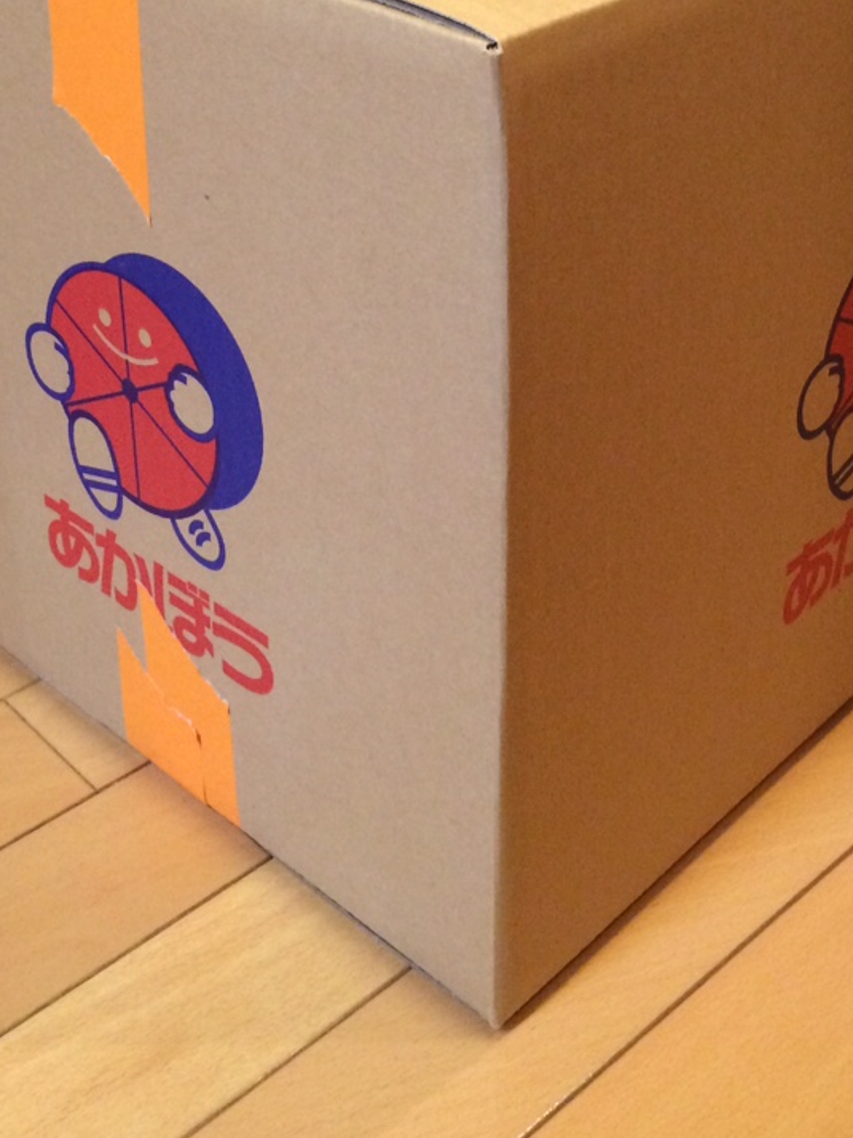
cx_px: 497
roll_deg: +0.2
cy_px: 151
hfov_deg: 28.0
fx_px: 1710
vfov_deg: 35.1
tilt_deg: -22.9
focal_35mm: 52
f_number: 2.2
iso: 320
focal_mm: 4.15
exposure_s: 1/33
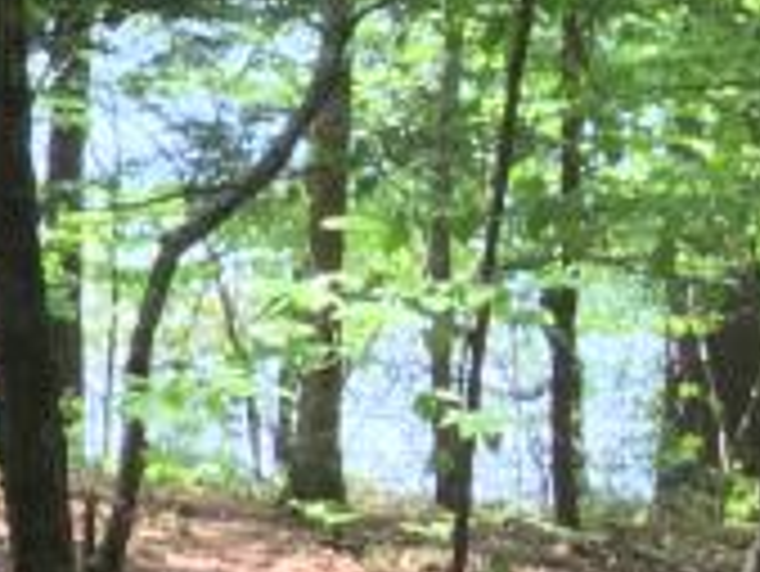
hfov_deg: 9.2
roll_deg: -2.4
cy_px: 180
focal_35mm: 176
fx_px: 3867
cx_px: -1435
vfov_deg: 8.4
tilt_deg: -8.3
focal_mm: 4.15
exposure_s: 1/60
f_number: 2.2
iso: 32
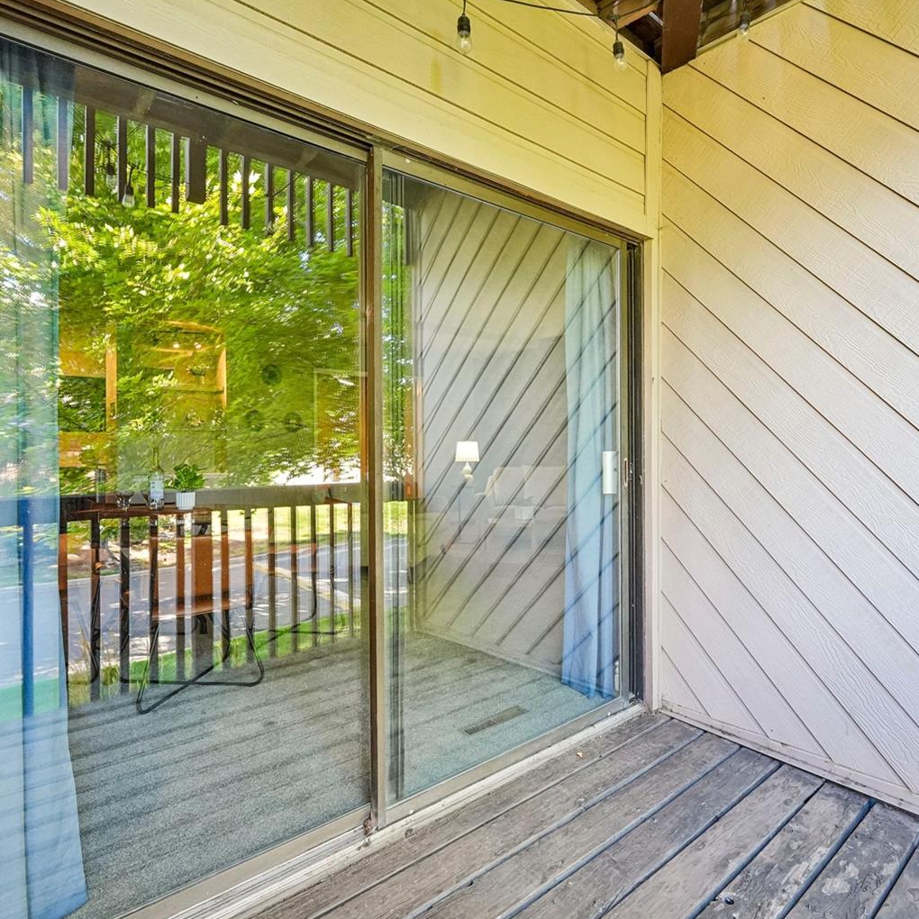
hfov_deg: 74.5
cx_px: 518
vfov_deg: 74.8
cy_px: 442
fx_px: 601
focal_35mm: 20
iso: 800
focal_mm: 10
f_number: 8
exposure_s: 1/20
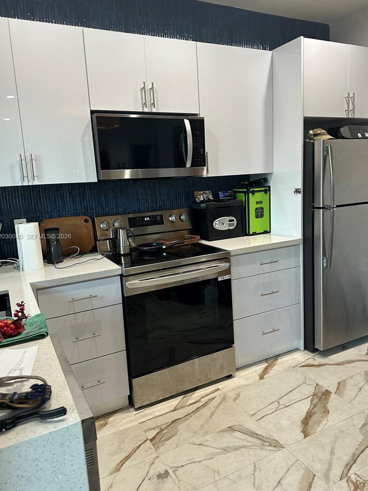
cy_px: 237
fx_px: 369
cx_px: 189
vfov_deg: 67.3
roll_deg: +2.6
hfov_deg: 53.1
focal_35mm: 26
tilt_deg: -8.5
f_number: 1.78
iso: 160
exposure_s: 1/60
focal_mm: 6.86
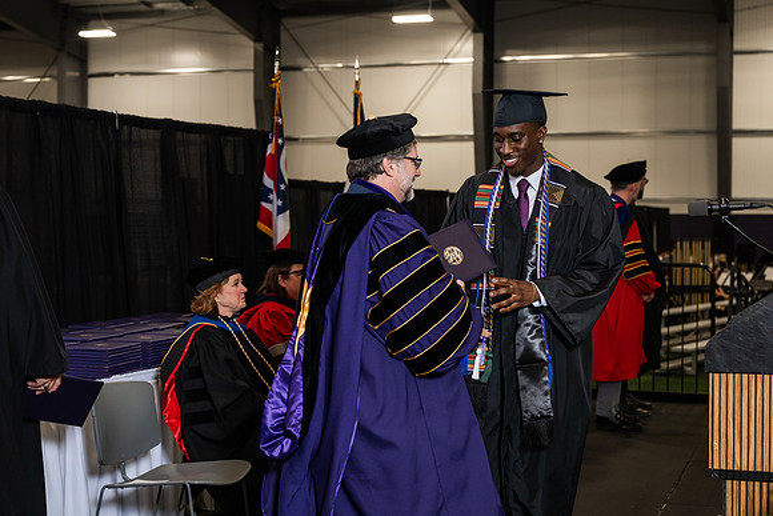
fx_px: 1246
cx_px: 386
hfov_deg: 34.5
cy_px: 258
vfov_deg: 23.4
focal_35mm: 58
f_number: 4.5
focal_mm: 58
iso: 1250
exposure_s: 1/200
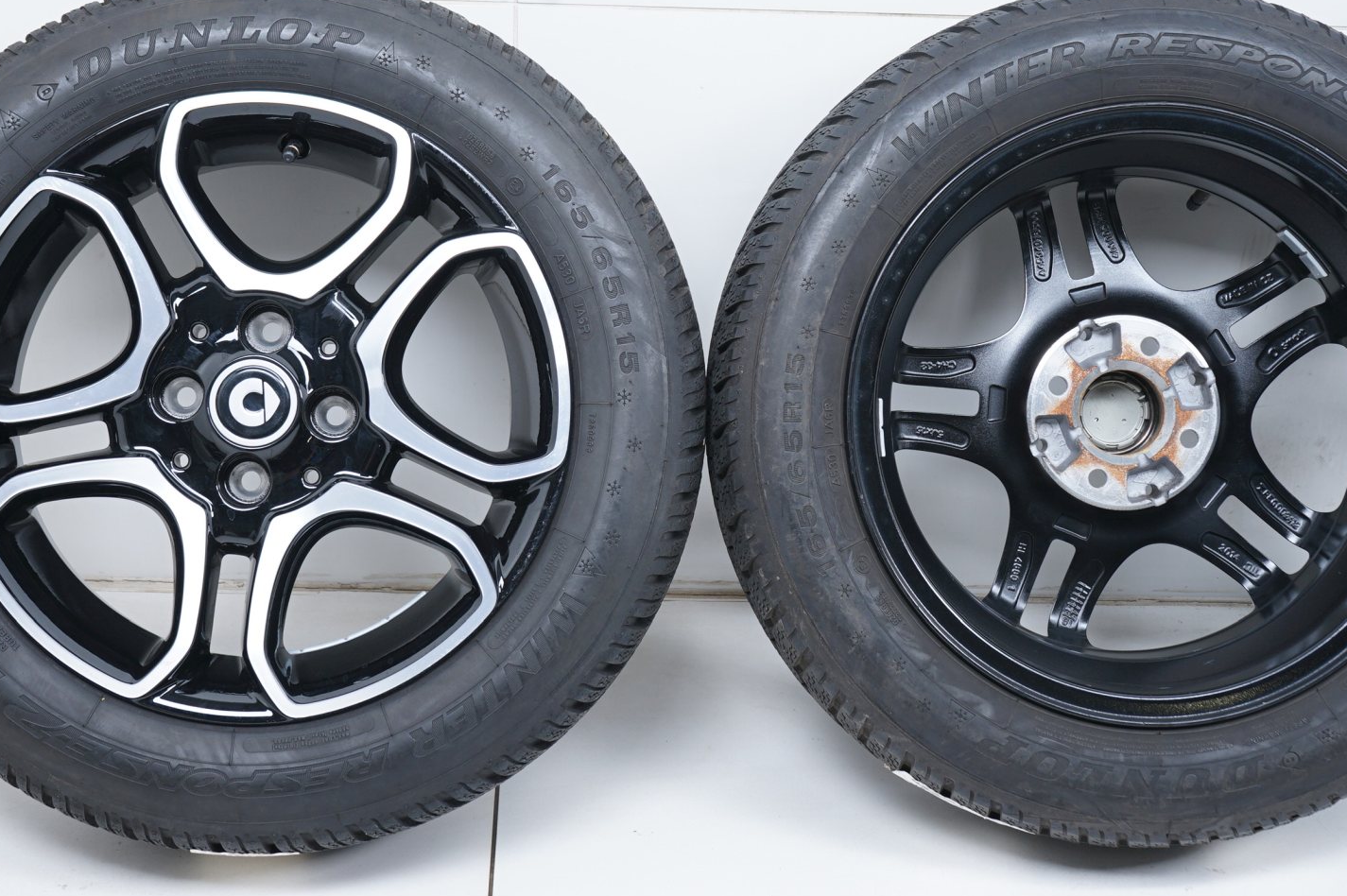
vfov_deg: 20.5
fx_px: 2468
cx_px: 689
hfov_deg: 30.5
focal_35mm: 66
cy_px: 319
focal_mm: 49
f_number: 7.1
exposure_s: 1/125
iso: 250
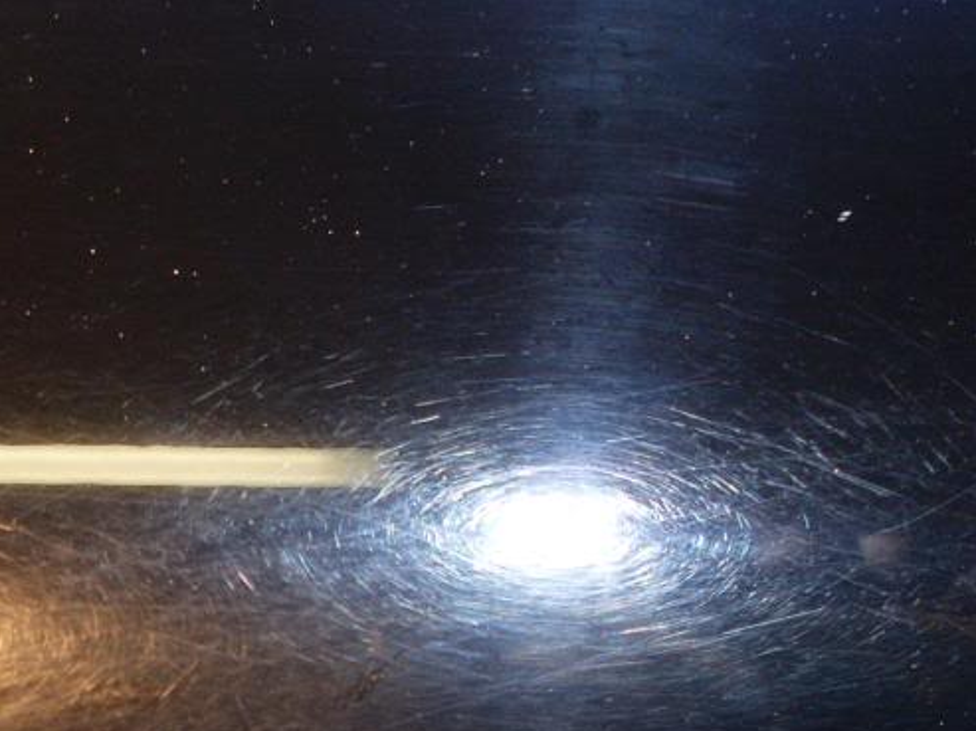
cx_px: 251
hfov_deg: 24.5
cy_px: 630
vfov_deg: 18.4
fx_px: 2226
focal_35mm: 79
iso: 100
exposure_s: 1/45
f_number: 3
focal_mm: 6.3
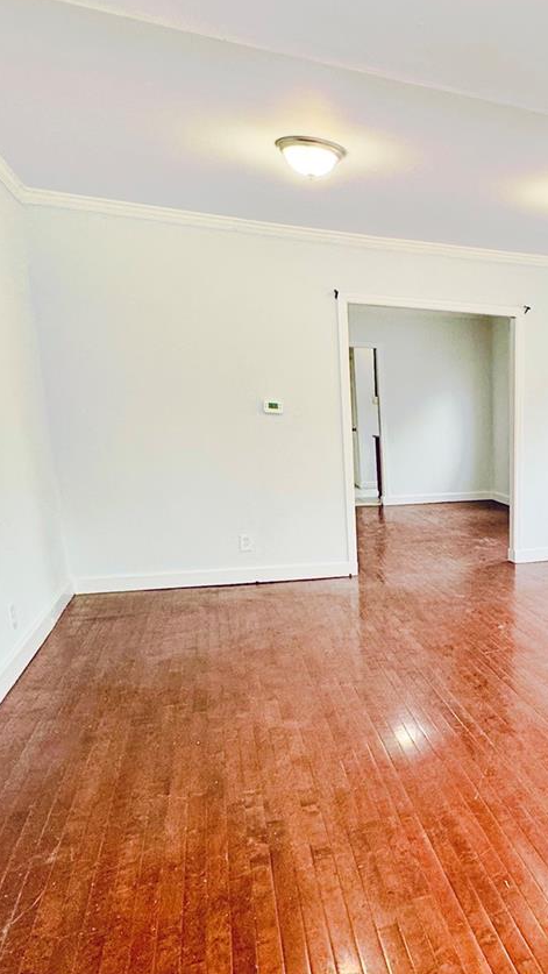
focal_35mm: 28
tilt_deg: -15.0
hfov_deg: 37.0
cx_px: 554
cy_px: 574
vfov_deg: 67.4
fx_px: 723
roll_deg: -0.3
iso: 200
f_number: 2.2
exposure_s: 1/120
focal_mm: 2.22
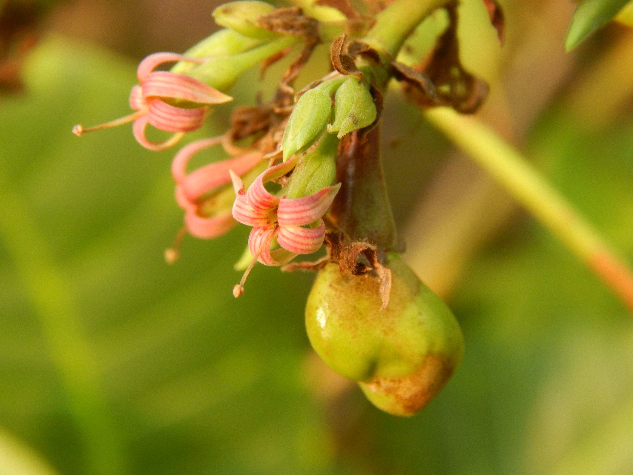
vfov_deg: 14.1
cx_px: 316
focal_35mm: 105
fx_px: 1920
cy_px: 238
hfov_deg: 18.7
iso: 400
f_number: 4.5
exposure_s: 1/125
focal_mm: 18.7
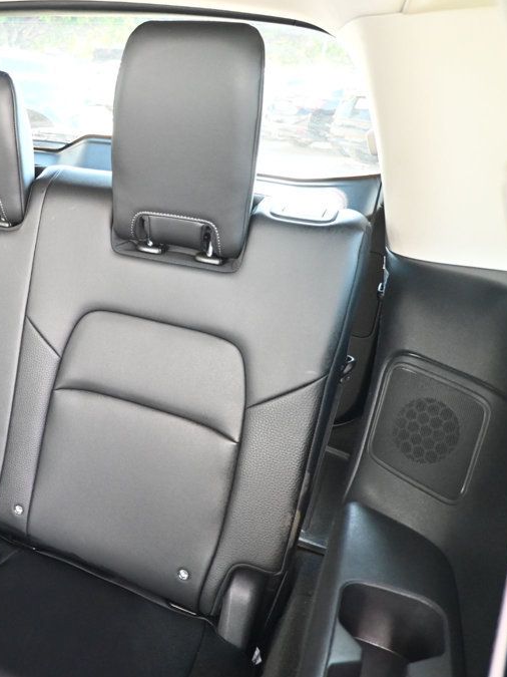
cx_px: 8
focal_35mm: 35
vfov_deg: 52.6
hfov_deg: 36.8
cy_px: 336
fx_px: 684
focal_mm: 16
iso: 3600
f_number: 3.5
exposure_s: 1/60
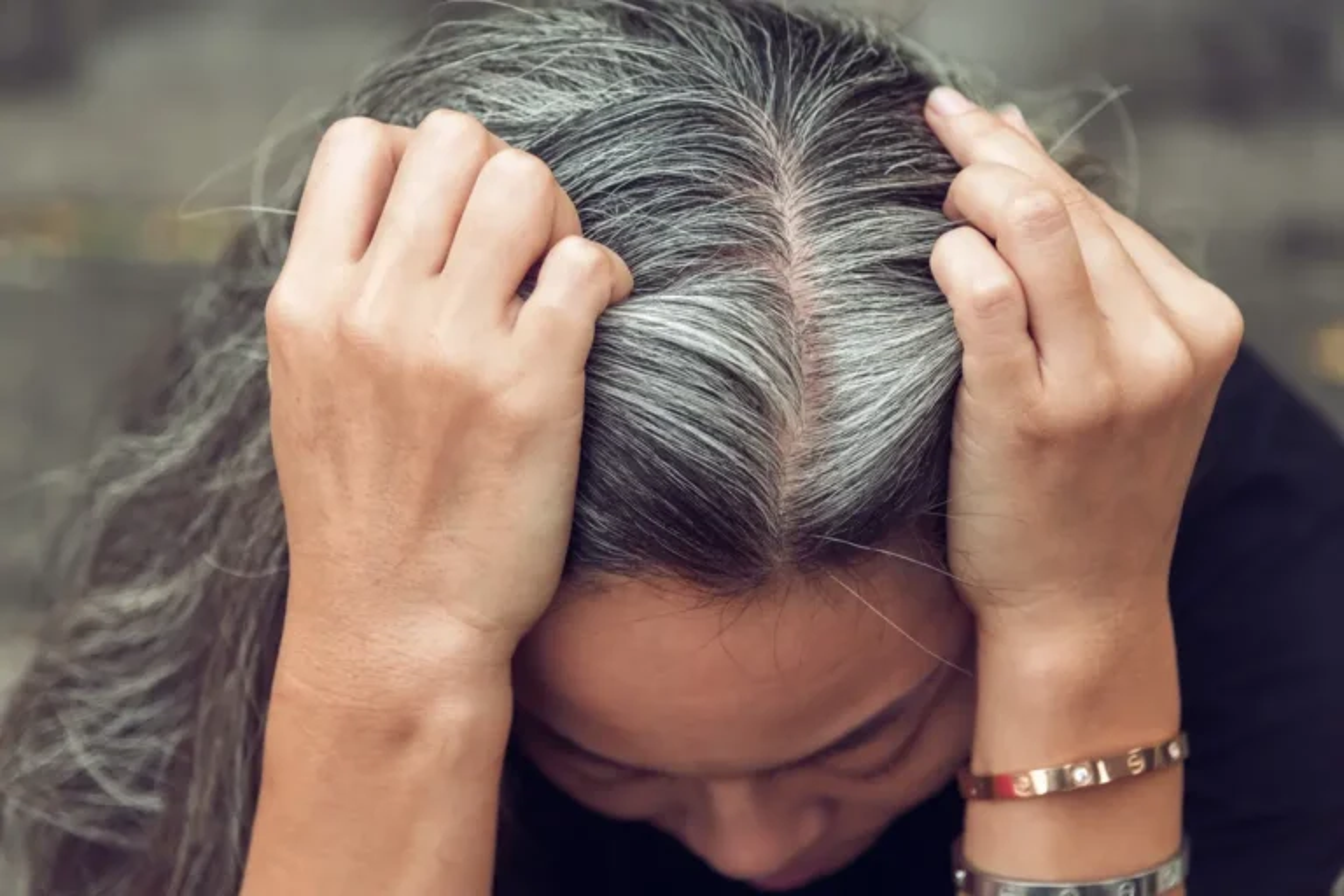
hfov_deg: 20.4
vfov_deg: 13.7
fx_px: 3733
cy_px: 448
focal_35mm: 100
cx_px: 672
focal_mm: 100
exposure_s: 1/125
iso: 200
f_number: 4
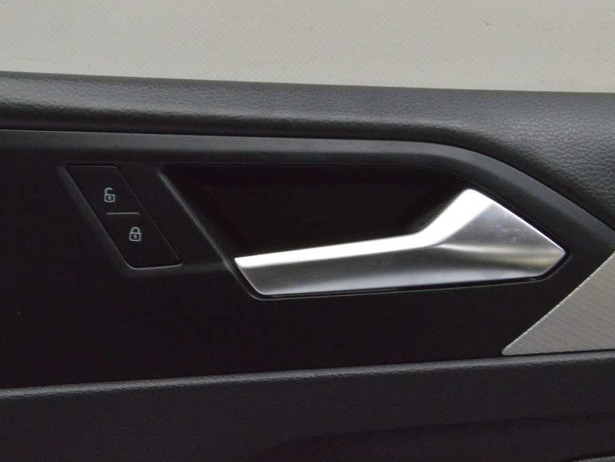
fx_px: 1609
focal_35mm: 91
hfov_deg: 21.6
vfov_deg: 16.3
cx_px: 273
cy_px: 231
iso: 6400
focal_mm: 55
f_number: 20
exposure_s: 1/20
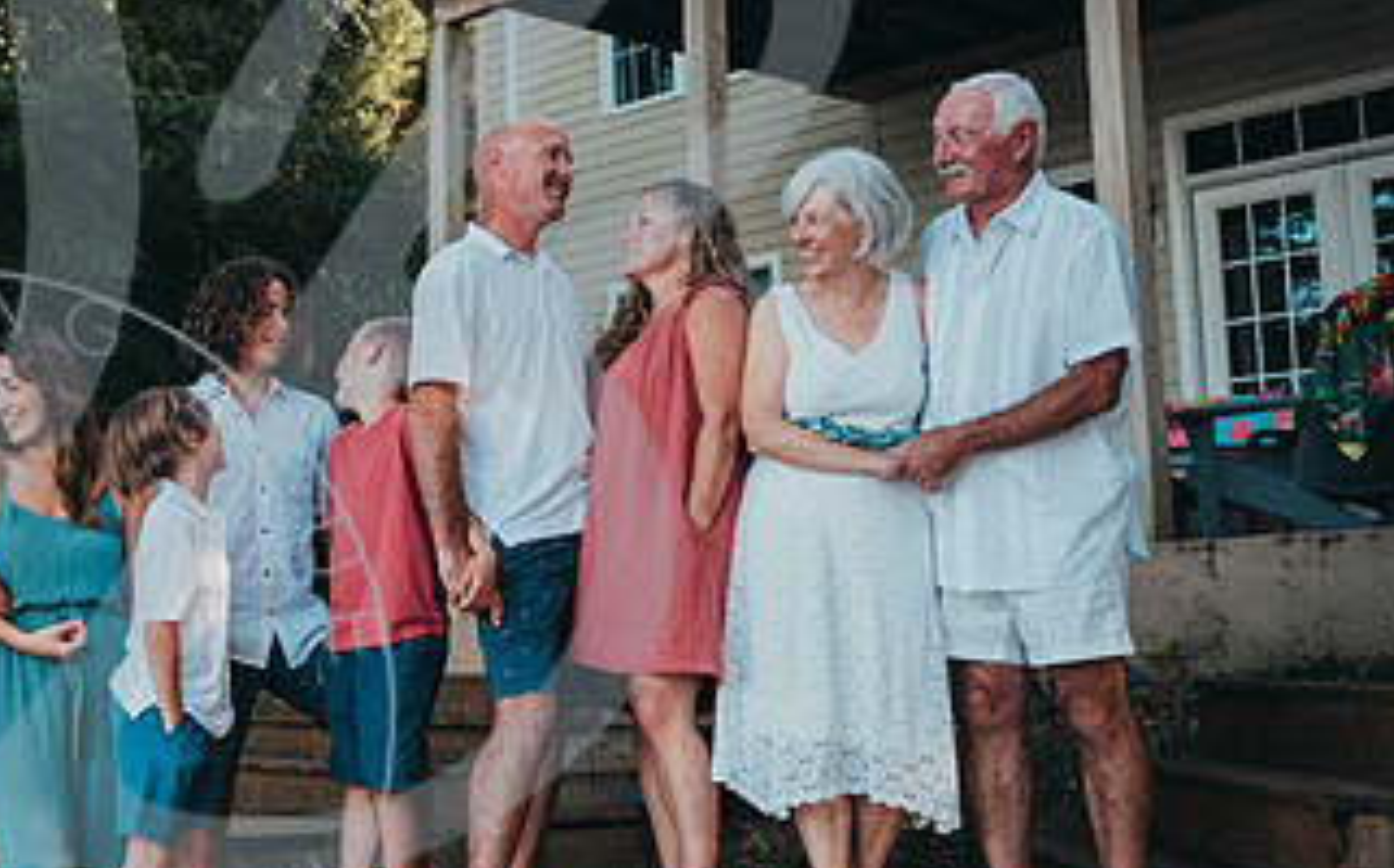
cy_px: 349
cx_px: 165
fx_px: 2240
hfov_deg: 33.0
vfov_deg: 21.9
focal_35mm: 59
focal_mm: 32
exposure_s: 1/125
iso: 100
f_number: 2.8
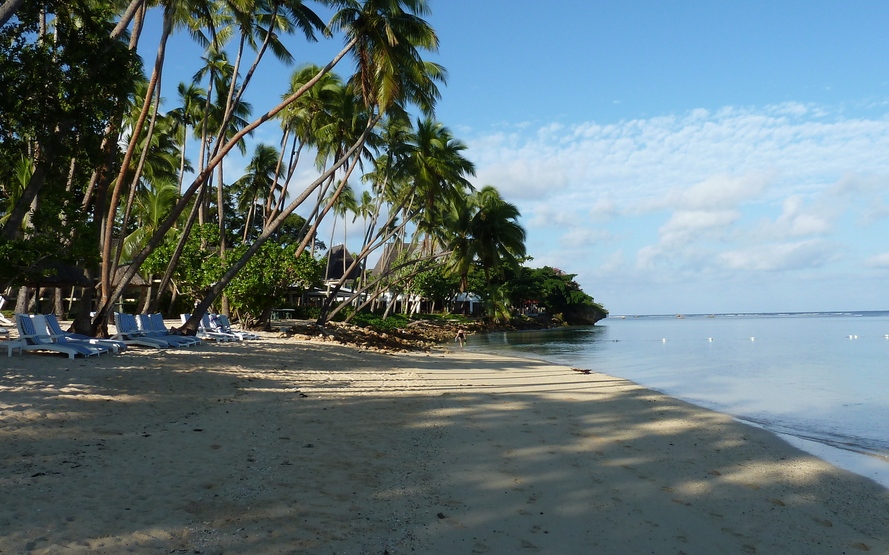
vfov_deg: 39.2
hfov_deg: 59.6
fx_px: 775
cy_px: 218
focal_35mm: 32
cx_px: 431
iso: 80
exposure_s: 1/400
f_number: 4.5
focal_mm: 4.1
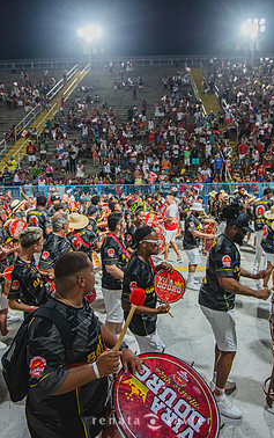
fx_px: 298
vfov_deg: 72.5
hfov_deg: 49.3
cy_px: 217
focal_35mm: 25
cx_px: 150
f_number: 4
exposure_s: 1/250
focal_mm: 16
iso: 2000
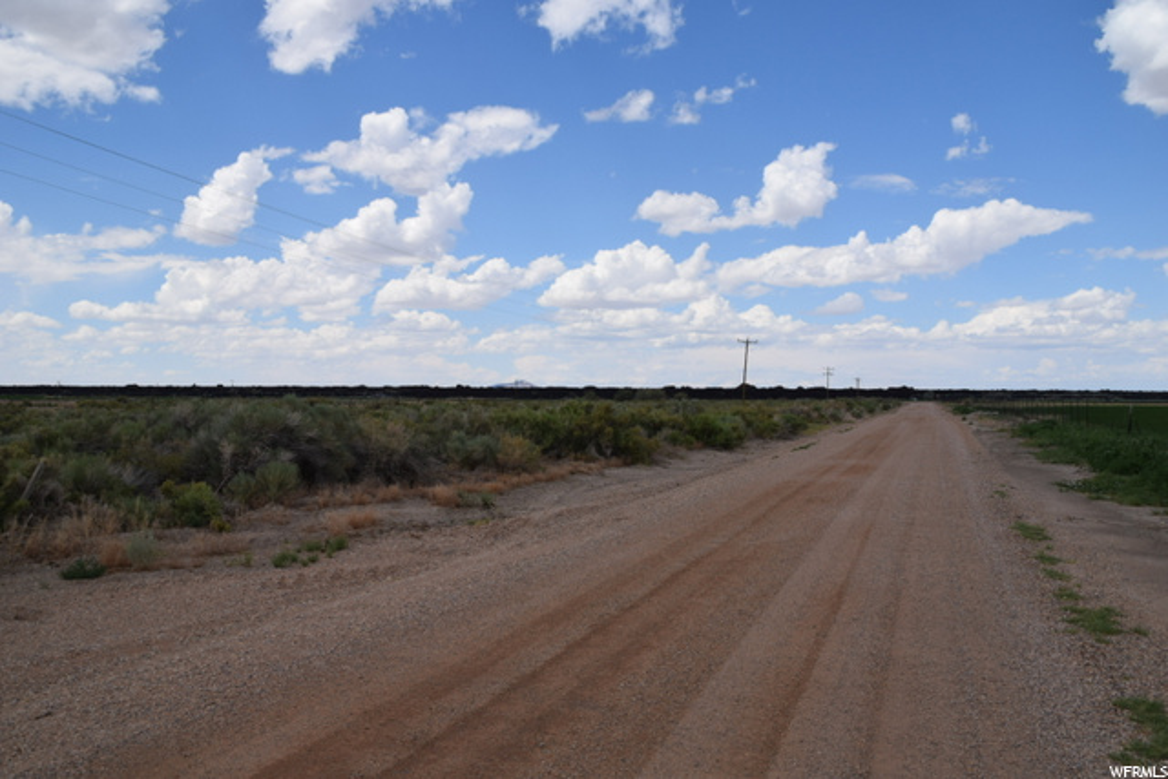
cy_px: 390
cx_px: 584
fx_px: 1071
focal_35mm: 33
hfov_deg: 57.2
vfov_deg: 40.0
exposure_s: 1/200
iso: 100
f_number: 11
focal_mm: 22
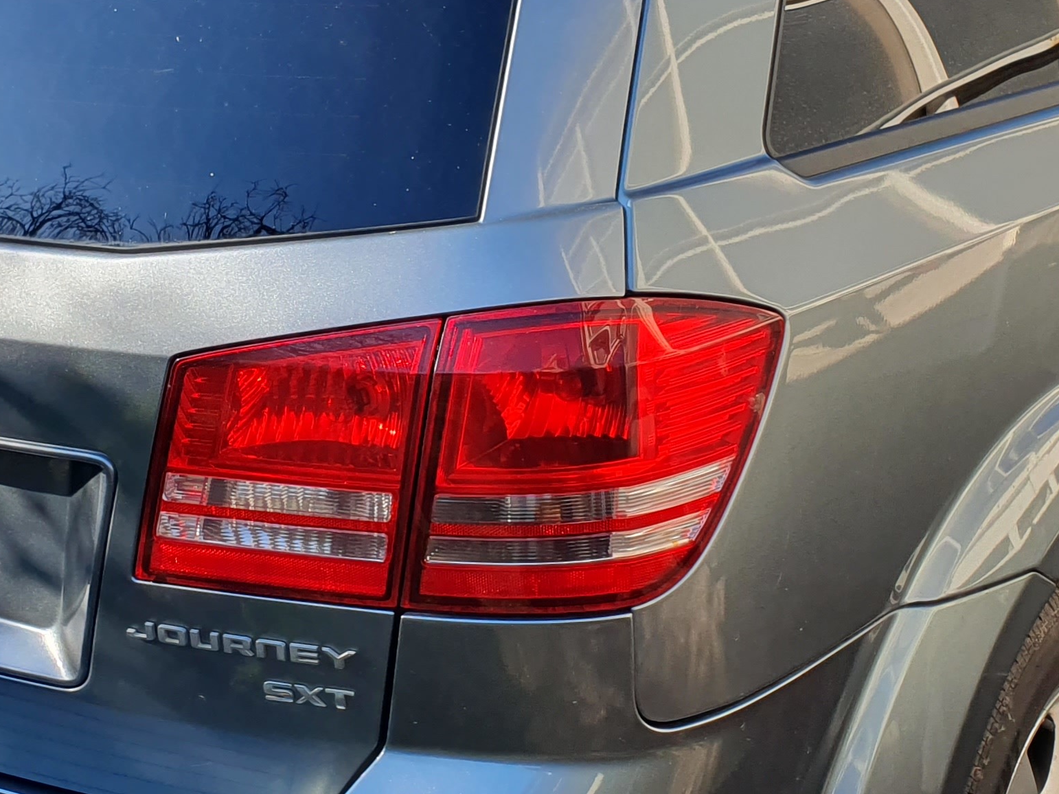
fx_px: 2080
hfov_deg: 28.6
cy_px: 338
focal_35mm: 68
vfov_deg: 21.6
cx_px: 531
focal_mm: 4.32
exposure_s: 1/488
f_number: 2.4
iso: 50
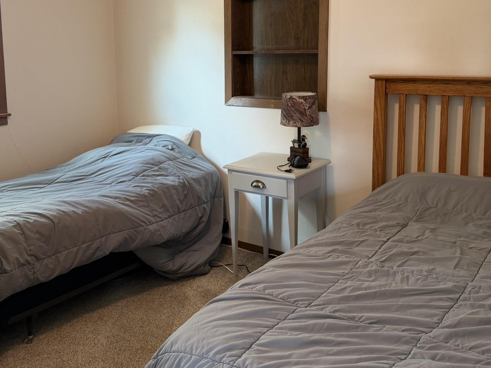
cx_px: 193
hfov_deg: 49.8
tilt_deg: -7.4
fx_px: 525
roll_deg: +1.7
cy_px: 116
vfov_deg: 38.1
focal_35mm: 37
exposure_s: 1/60
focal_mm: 6.76
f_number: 1.78
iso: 200
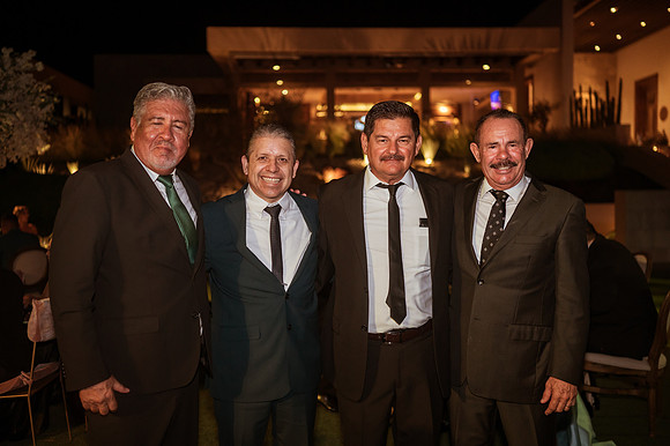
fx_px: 651
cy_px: 223
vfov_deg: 37.8
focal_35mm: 35
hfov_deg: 54.5
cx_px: 335
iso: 1250
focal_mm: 35
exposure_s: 1/160
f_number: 1.8
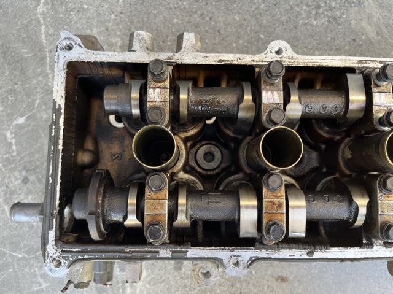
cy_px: 147
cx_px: 196
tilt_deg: -81.9
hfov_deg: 67.3
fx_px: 295
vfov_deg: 53.0
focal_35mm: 26
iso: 80
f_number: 1.6
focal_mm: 5.1
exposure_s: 1/121
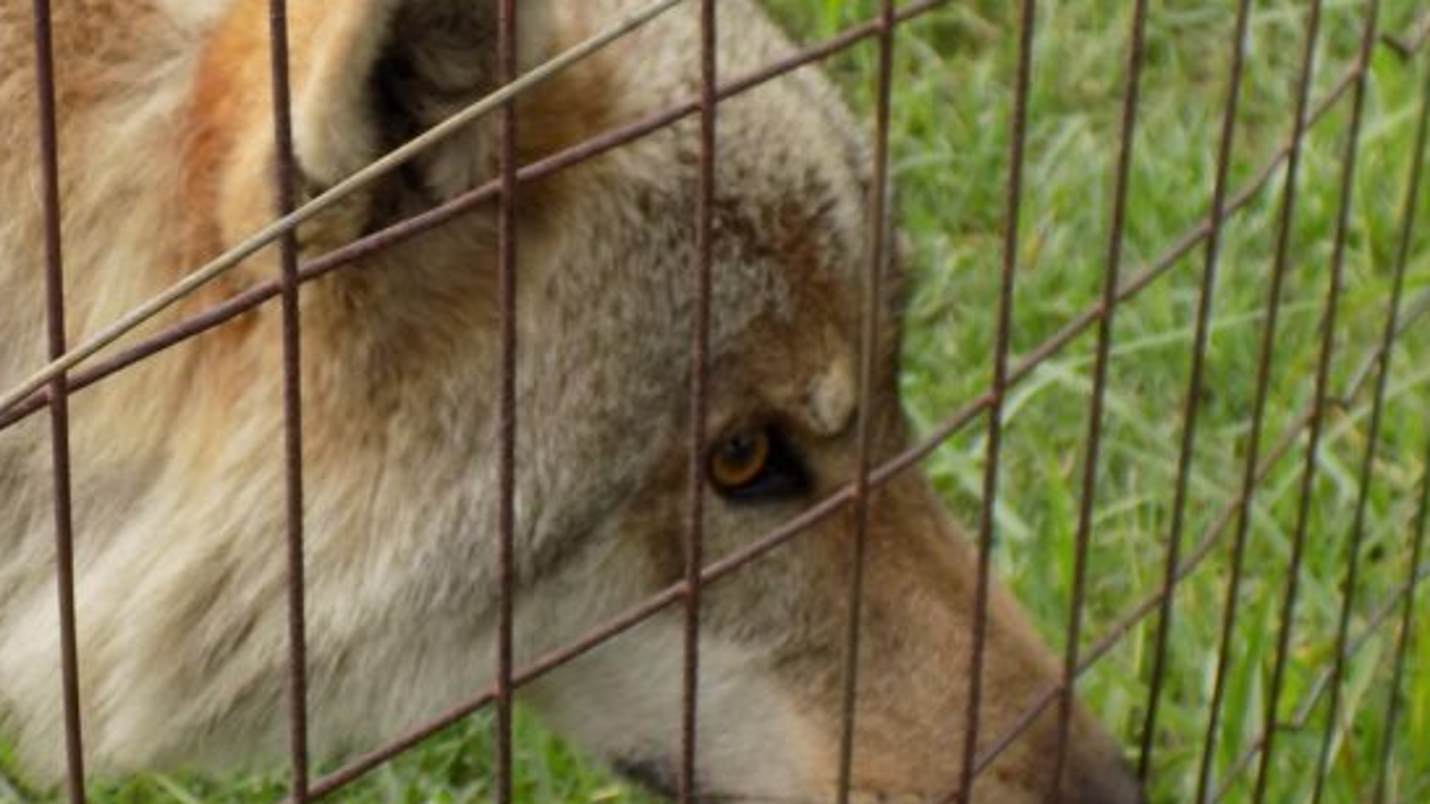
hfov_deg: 22.6
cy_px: 291
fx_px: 3564
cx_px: 471
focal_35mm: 94
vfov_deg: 12.9
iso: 80
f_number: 3.7
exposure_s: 1/100
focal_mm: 8.1
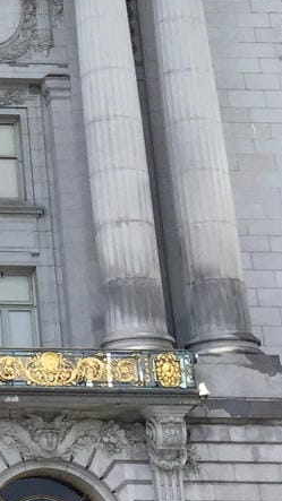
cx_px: -227
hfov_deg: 10.0
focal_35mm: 114
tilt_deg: +26.5
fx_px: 1516
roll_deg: -0.1
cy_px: -31
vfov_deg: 18.2
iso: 32
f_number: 2.2
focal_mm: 4.15
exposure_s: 1/964
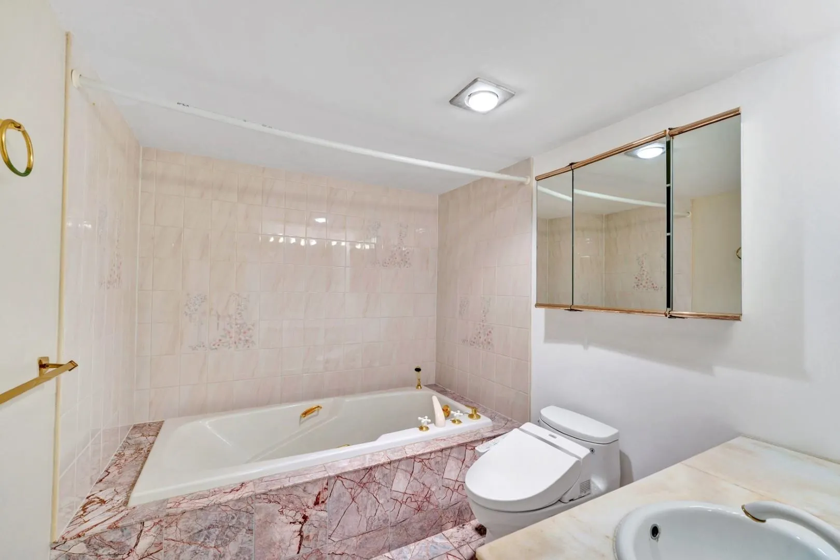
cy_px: 280
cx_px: 420
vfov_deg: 77.0
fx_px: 352
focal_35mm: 15
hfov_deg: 100.0
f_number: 8
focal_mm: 15.1
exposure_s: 1/25
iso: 400
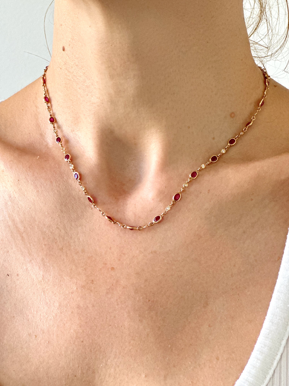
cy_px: 193
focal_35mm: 77
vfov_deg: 25.3
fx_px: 857
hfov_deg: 19.1
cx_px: 144
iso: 200
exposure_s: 1/121
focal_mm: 9
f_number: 2.8
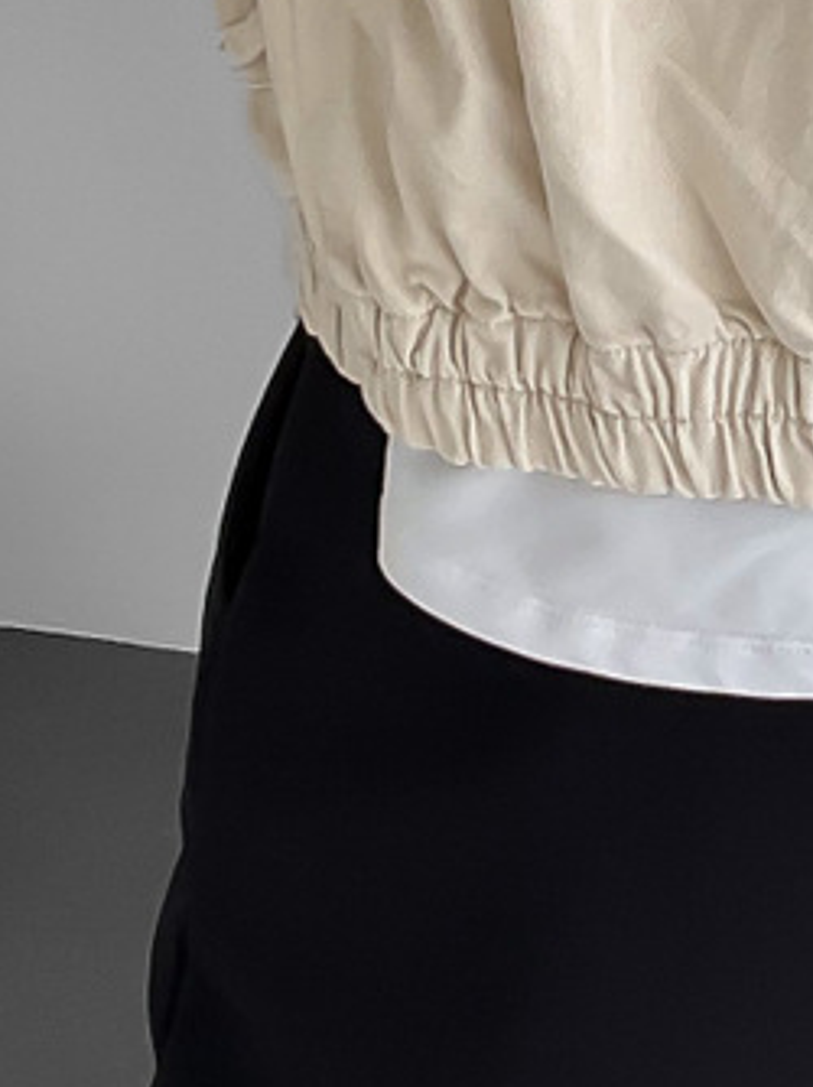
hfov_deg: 10.4
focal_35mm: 139
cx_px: 1054
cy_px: 290
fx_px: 4358
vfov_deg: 14.2
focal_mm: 3
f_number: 1.8
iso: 20
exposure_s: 1/120
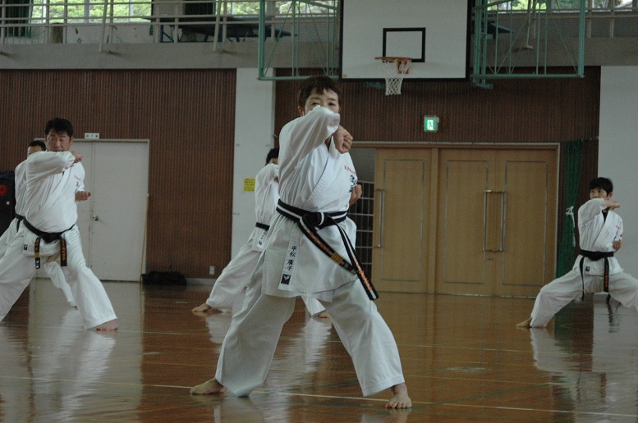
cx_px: 319
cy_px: 212
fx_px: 2124
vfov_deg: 11.4
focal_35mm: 120
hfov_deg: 17.1
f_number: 5.6
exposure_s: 1/125
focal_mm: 80
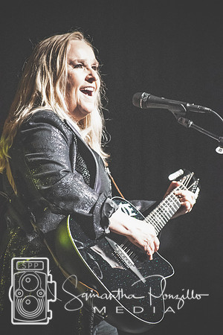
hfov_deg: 4.0
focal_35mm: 345
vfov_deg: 6.0
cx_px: 112
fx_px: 3205
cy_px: 168
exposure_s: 1/250
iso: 12800
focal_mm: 230
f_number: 5.6
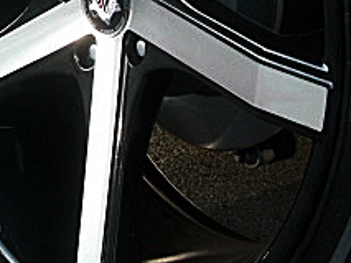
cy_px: 2
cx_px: -44
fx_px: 1096
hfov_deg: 17.5
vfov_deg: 13.5
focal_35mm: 108
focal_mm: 6.3
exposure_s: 1/100
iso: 200
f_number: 2.8
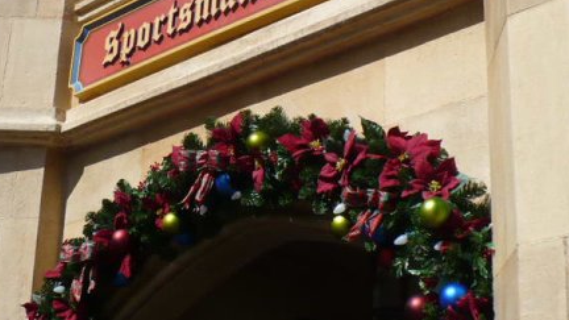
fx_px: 1132
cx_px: 278
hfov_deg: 28.2
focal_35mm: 75
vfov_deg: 16.0
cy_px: 92
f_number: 8
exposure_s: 1/320
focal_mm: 7
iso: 100
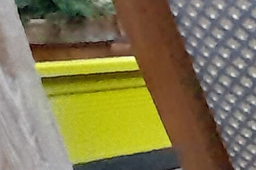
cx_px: 692
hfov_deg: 13.1
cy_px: 194
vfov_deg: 17.7
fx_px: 526
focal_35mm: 74
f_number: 2.2
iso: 800
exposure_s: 1/20
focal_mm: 1.13
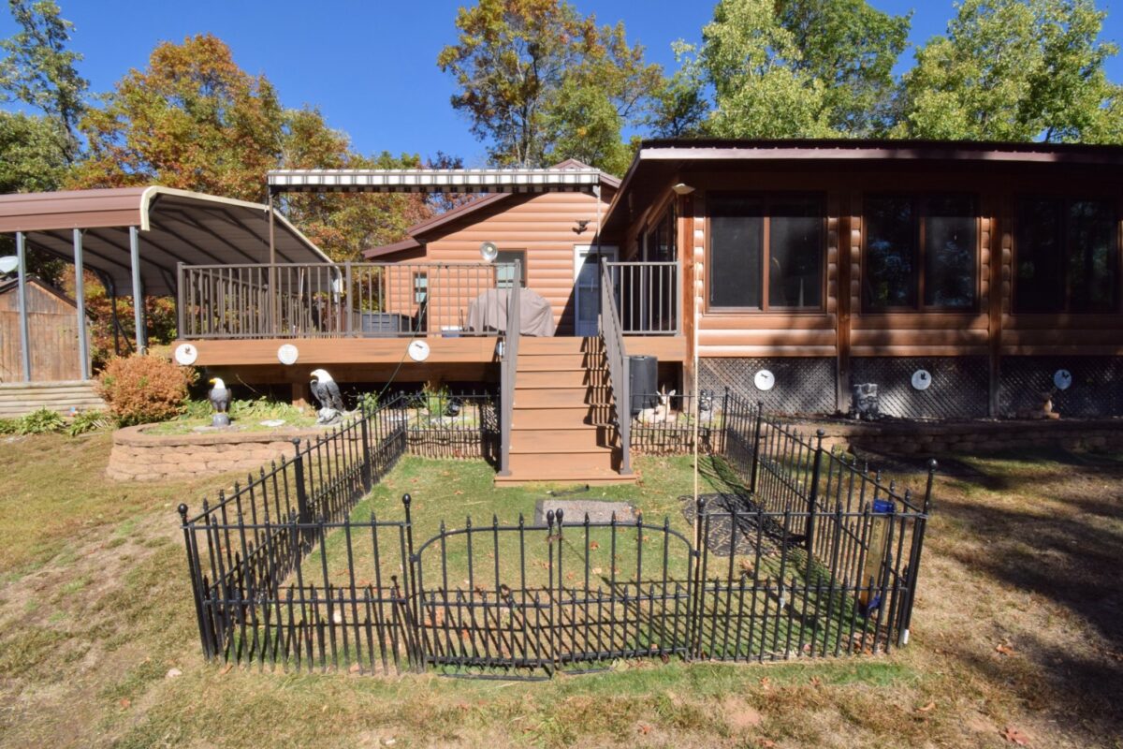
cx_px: 562
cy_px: 374
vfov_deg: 77.3
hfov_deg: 100.4
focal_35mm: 15
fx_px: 468
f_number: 22
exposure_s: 1/160
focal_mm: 10
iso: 320
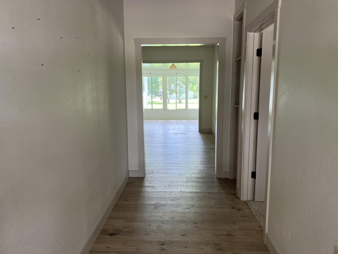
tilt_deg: -8.3
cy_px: 127
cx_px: 169
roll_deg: +1.3
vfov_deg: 53.1
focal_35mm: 26
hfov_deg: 67.3
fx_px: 254
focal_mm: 5.7
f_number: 1.5
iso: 100
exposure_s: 1/121
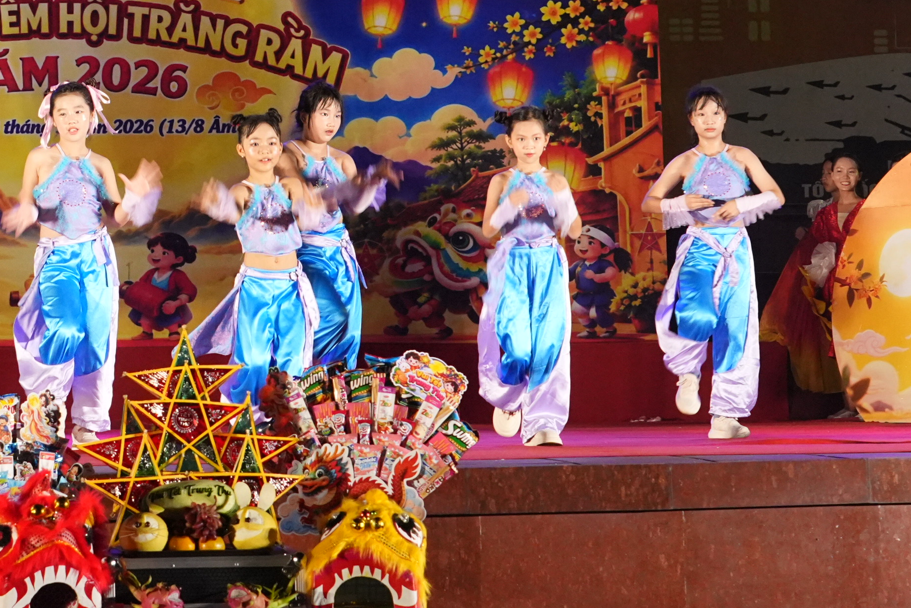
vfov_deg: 10.5
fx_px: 3290
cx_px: 38
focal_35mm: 130
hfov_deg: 15.5
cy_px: 21
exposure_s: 1/100
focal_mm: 52
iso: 5000
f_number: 6.3
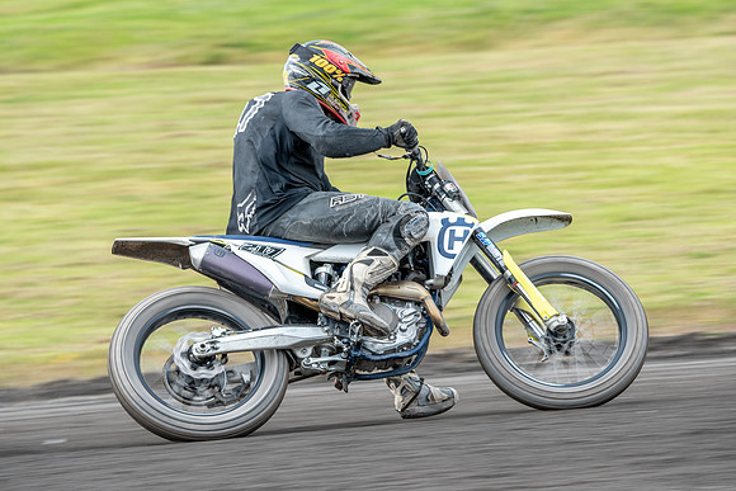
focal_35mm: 387
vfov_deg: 3.6
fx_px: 7907
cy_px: 221
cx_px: 363
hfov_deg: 5.3
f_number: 8
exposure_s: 1/250
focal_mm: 310
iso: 320
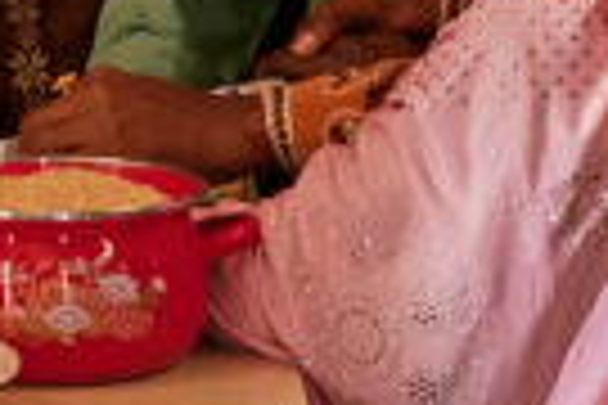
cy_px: -500
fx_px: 4982
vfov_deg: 4.6
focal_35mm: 295
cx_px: -482
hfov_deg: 6.8
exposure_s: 1/100
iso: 1250
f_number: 7.1
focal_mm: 35
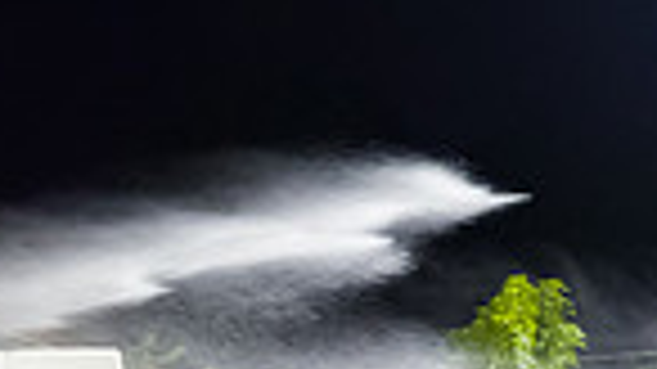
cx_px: 50
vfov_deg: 12.0
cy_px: 34
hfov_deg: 20.9
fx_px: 1741
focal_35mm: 100
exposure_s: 1/125
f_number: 3.2
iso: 6400
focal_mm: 24
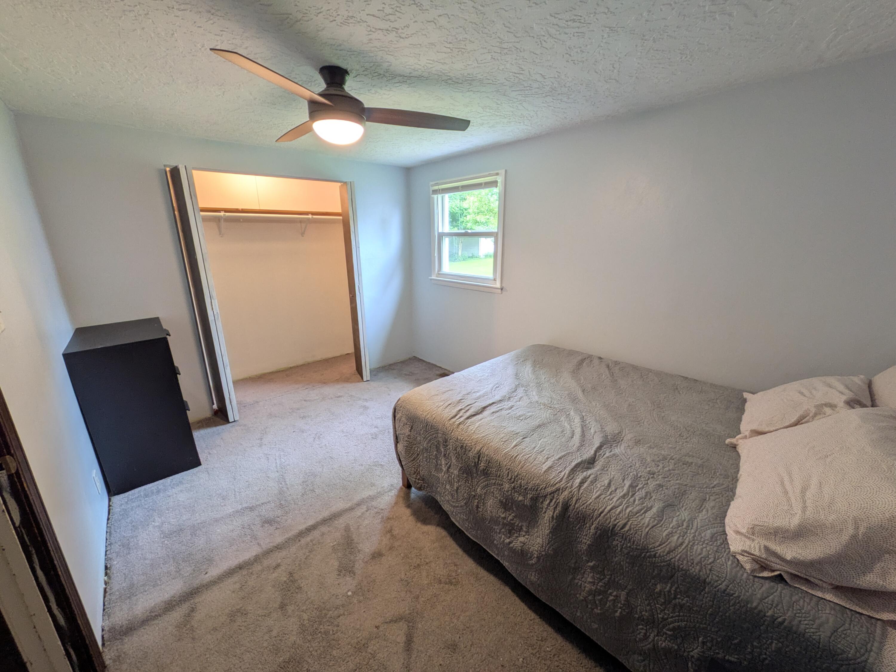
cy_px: 336
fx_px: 362
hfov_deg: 102.1
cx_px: 448
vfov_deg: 85.7
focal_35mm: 14
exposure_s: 1/60
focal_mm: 1.83
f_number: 2.2
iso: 88
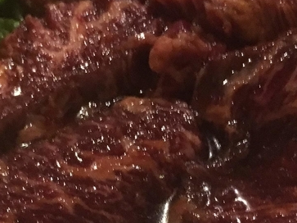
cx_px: 139
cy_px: 143
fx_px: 823
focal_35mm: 96
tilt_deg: -47.9
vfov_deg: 15.4
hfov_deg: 20.4
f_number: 2.2
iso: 500
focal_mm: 4.15
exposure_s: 1/15
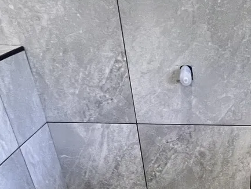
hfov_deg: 36.0
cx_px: 246
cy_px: 344
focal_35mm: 48
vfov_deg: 20.7
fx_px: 348
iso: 250
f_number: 1.8
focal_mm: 1.57
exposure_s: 1/100
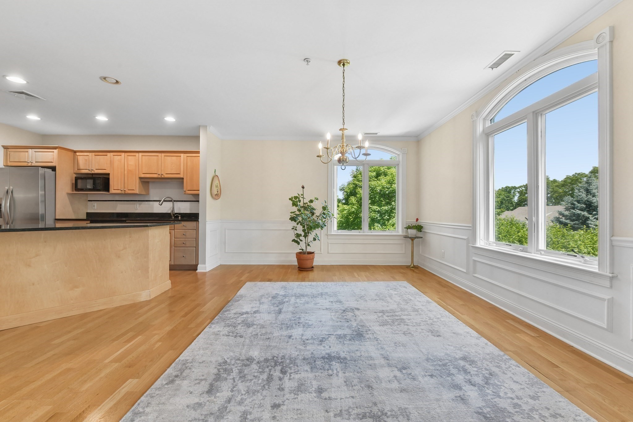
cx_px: 316
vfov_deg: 81.2
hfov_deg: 104.3
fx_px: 246
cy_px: 211
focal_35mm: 14
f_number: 9
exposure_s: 1/25
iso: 640
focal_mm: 14
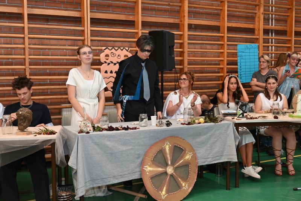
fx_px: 360
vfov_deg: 31.2
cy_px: 100
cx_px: 150
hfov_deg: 45.4
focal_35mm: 43
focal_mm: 43
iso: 1600
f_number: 5.3
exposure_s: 1/125
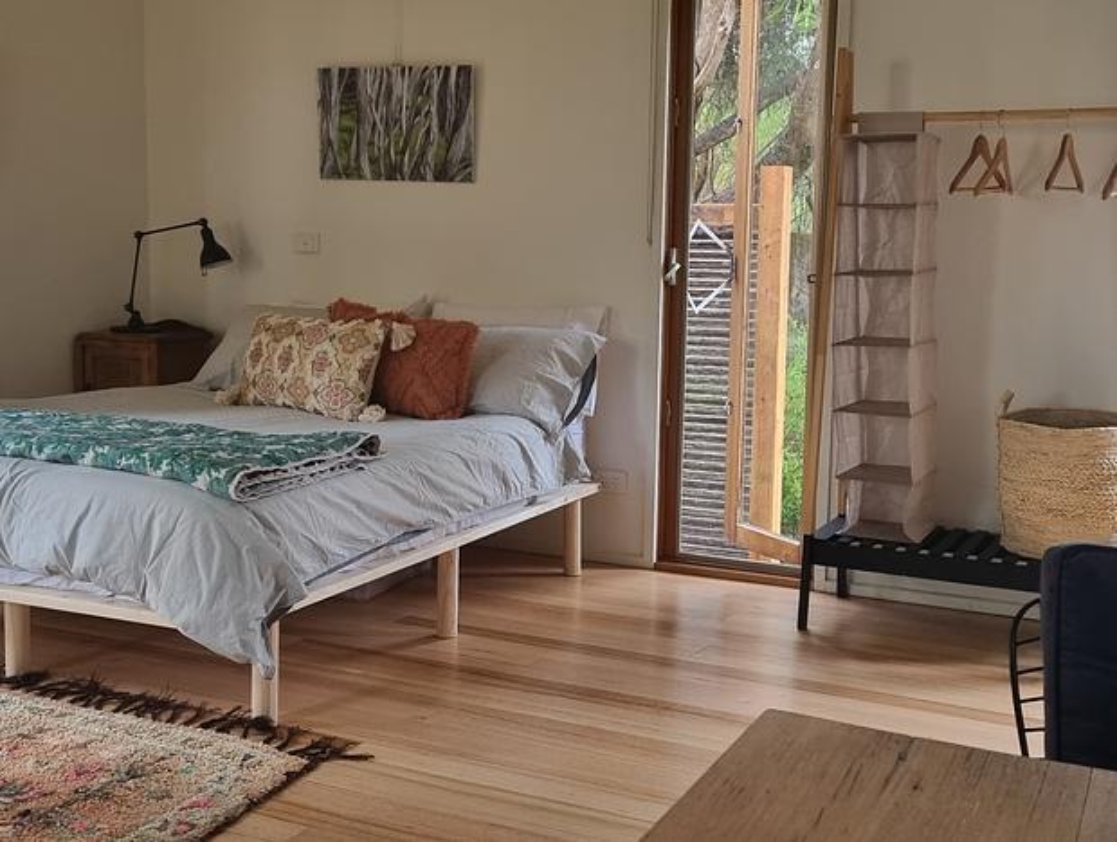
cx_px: 558
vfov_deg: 53.2
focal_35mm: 26
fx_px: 840
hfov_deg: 67.2
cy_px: 421
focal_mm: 5.4
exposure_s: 1/50
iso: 320
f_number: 1.8
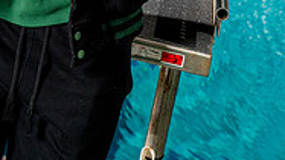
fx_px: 1050
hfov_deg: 15.4
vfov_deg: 8.2
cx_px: 101
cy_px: -180
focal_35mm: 139
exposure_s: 1/250
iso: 640
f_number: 6.3
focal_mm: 55
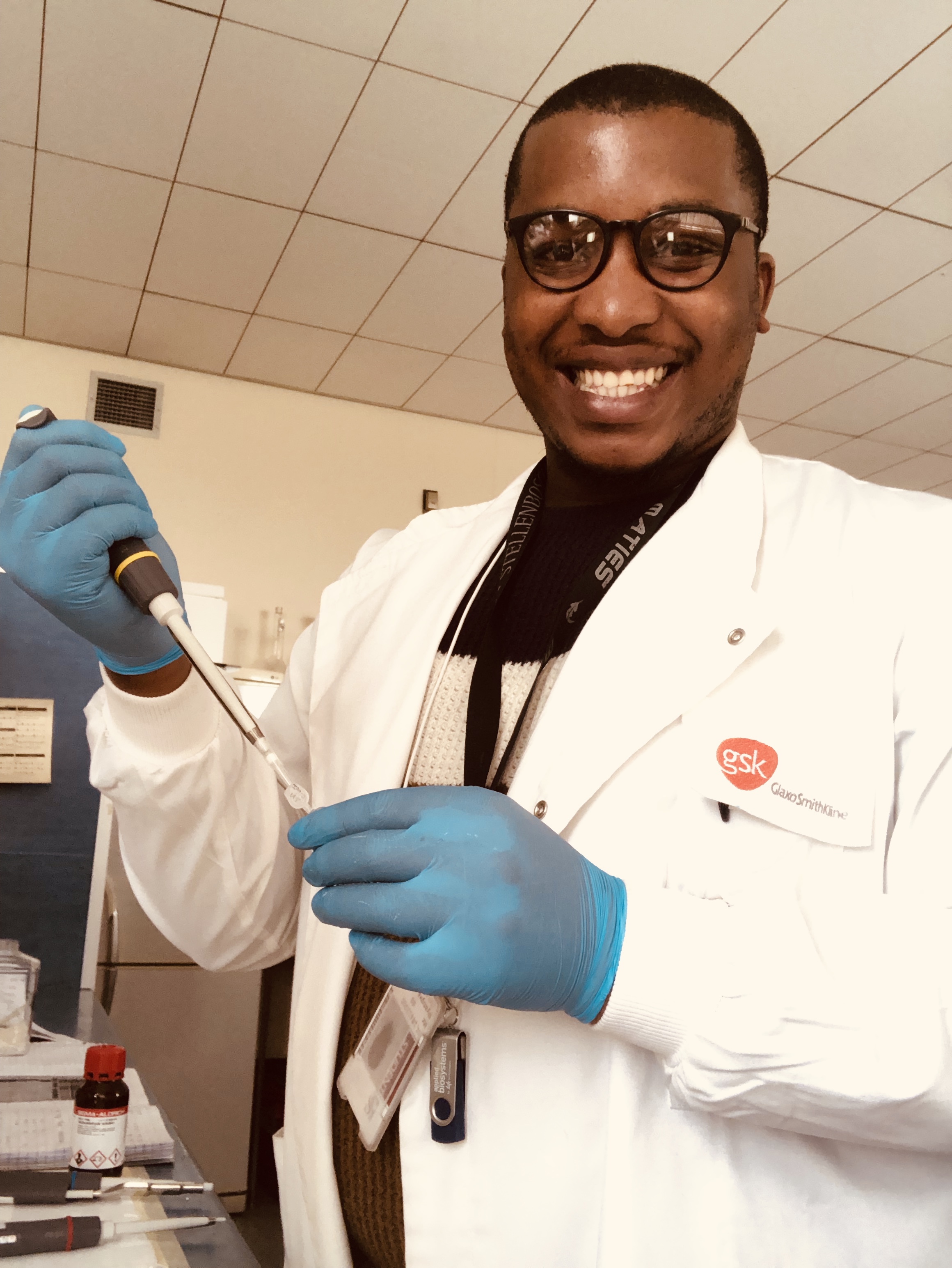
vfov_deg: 56.8
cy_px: 634
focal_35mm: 32
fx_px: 1172
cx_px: 476
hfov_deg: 44.2
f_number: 2.2
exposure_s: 1/60
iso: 160
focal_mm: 2.87
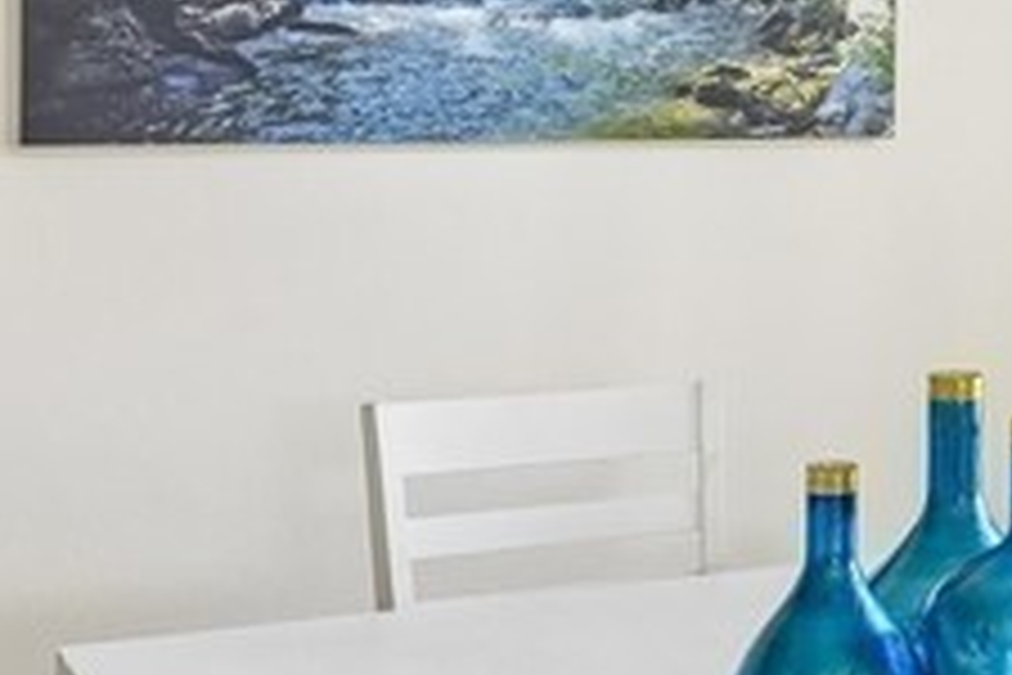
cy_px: 88
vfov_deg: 15.6
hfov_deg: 21.3
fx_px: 2445
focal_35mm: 87
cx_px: 1286
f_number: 8
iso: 400
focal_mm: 18
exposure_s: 1/50
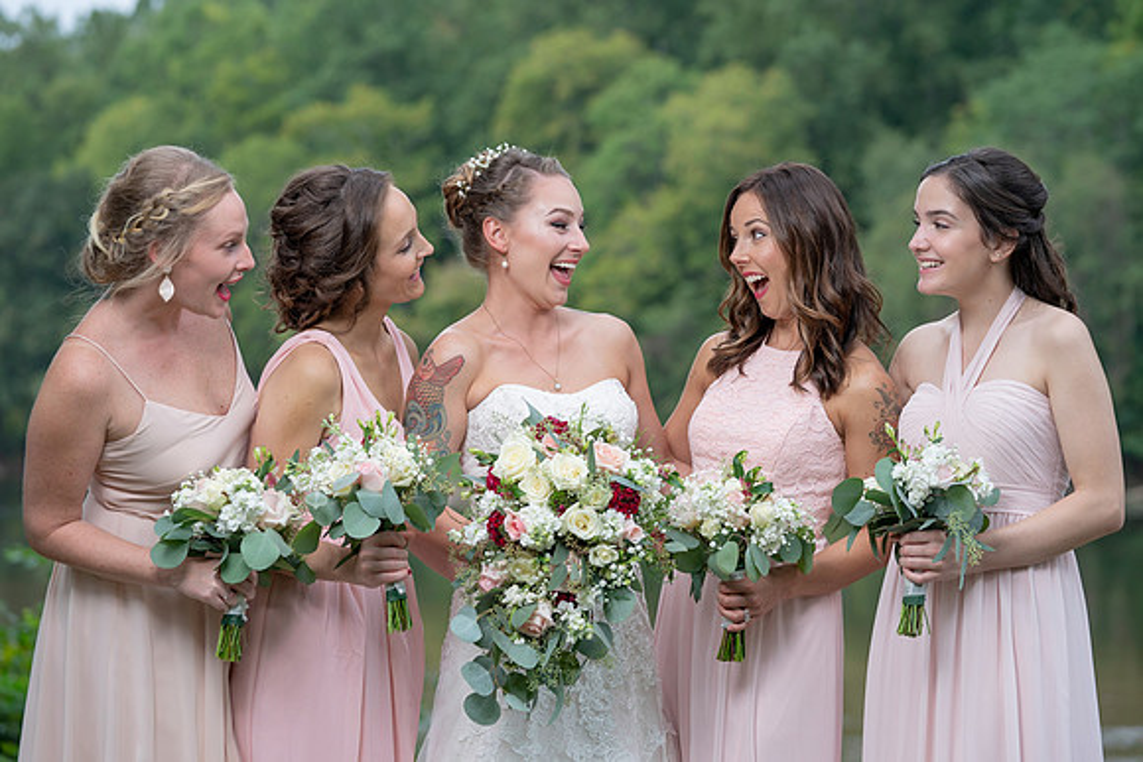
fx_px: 3377
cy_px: 359
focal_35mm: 106
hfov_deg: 19.2
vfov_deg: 12.9
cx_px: 605
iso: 100
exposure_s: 1/250
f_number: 4
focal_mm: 100
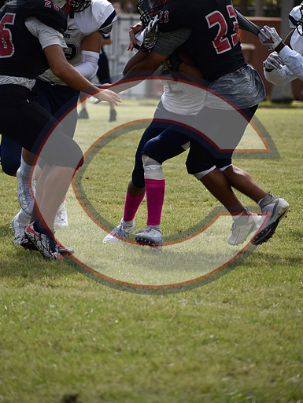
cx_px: 152
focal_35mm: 310
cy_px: 182
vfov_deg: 6.4
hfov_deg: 4.8
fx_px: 3616
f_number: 5.6
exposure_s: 1/2000
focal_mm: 190
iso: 360
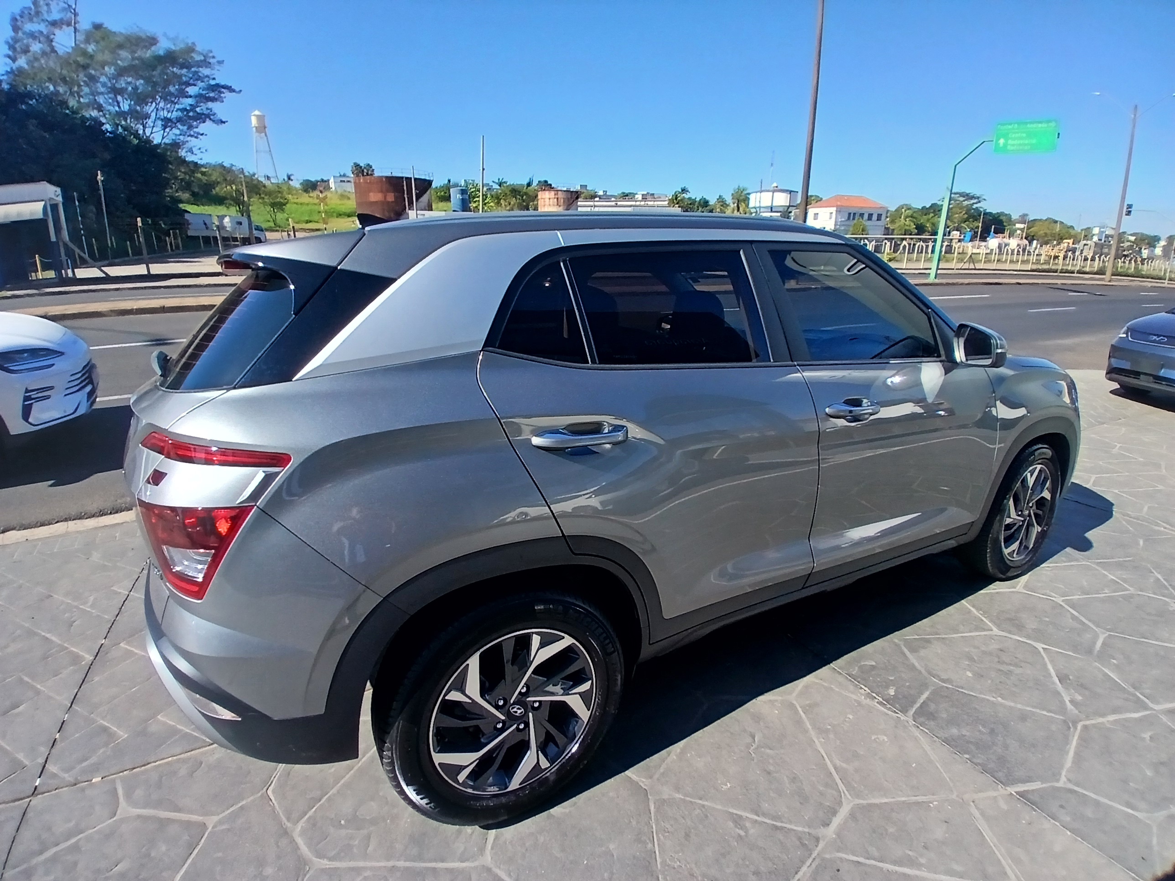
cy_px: 440
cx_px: 588
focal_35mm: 17
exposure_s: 1/714
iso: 50
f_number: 2.2
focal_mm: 1.4
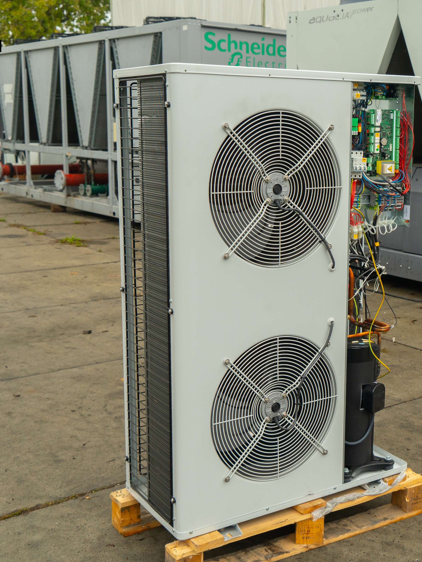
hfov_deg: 30.4
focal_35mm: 47
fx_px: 764
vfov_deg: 40.4
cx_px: 313
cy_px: 278
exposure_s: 1/60
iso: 400
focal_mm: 32
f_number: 5.6
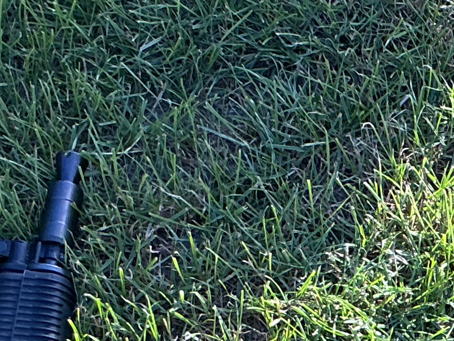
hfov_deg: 16.0
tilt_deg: -65.4
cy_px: 441
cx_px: 491
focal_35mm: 120
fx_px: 1574
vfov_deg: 12.0
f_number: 1.8
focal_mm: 3
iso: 20
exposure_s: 1/199
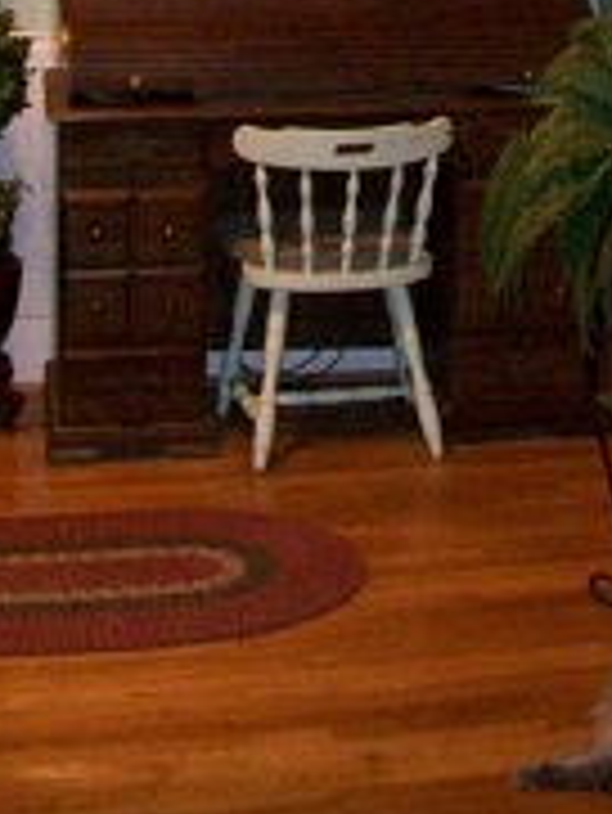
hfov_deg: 15.6
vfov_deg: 19.3
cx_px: 533
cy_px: -243
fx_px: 2213
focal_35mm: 94
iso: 320
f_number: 2.8
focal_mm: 5.7
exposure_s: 1/60
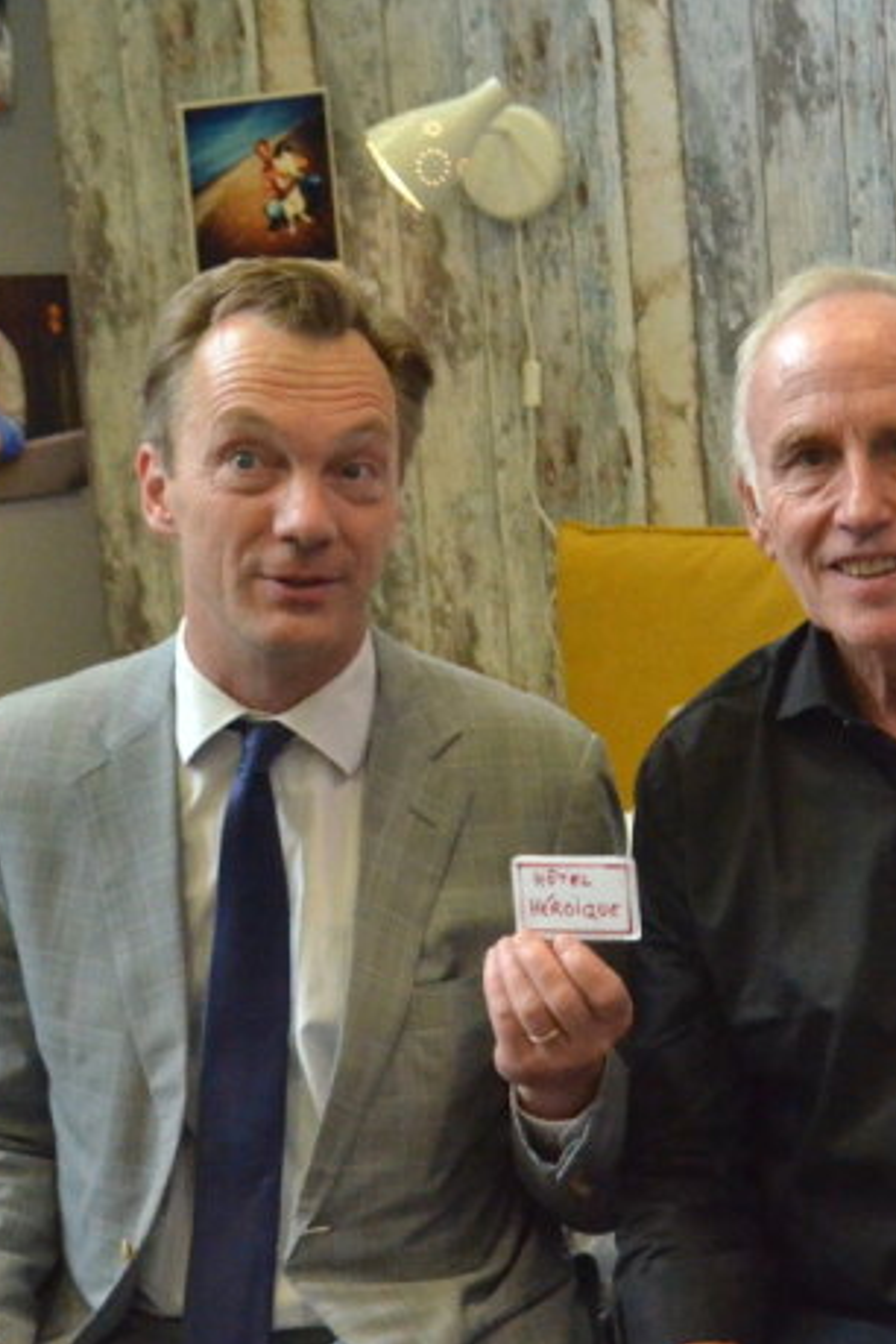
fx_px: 3210
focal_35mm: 86
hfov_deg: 15.7
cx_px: 826
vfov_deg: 23.6
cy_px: 805
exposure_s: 1/1000
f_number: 3.8
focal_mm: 22
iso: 2200
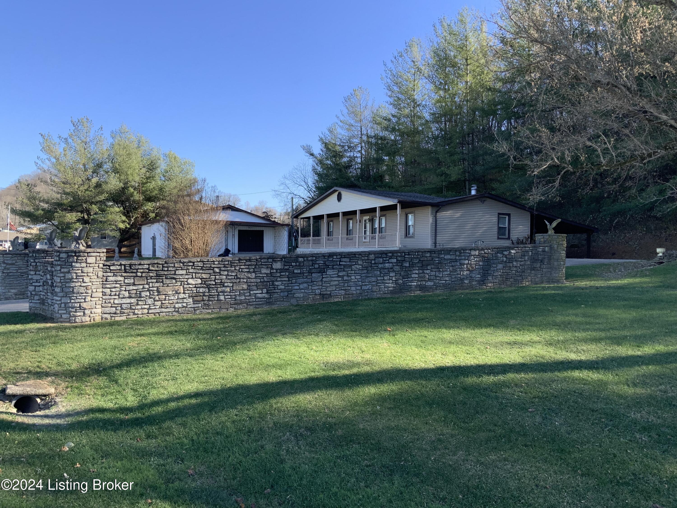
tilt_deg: +0.3
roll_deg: +0.3
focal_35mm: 29
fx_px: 567
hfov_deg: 61.7
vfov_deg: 48.2
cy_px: 254
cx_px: 338
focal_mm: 3
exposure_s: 1/613
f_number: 1.8
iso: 16
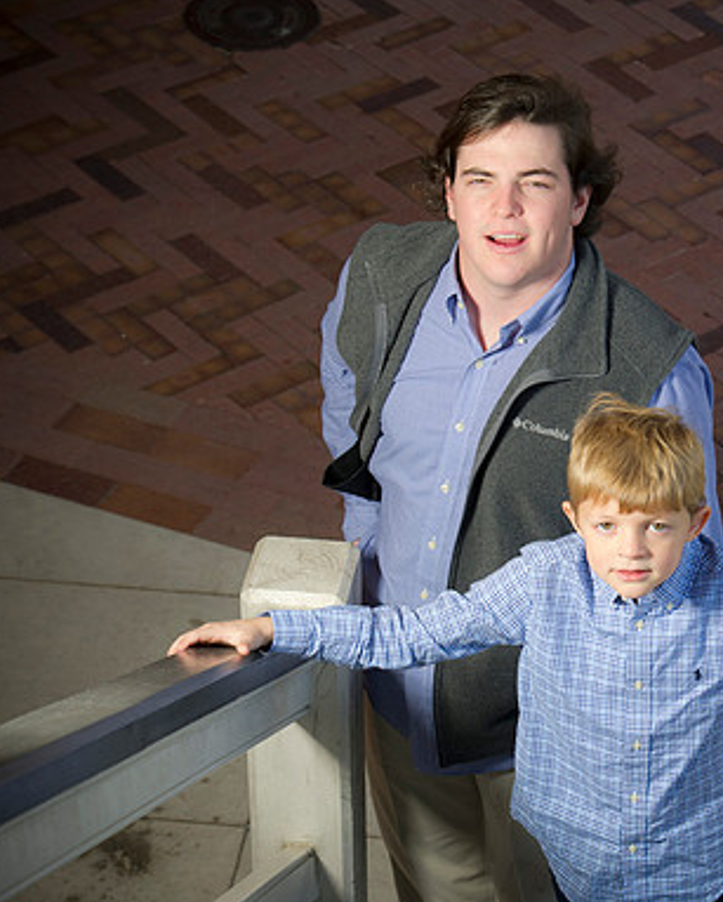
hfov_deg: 10.3
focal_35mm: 149
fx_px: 3981
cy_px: 450
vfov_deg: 12.9
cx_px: 612
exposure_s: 1/100
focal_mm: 105
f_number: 8
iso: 160
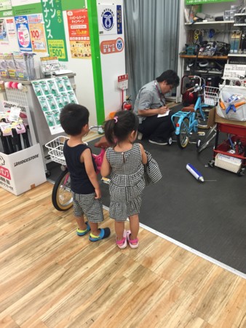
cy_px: 164
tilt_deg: -25.3
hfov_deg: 48.3
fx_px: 275
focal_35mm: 29
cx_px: 123
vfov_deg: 61.6
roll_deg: +2.9
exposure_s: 1/30
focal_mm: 4.15
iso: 50
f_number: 2.2
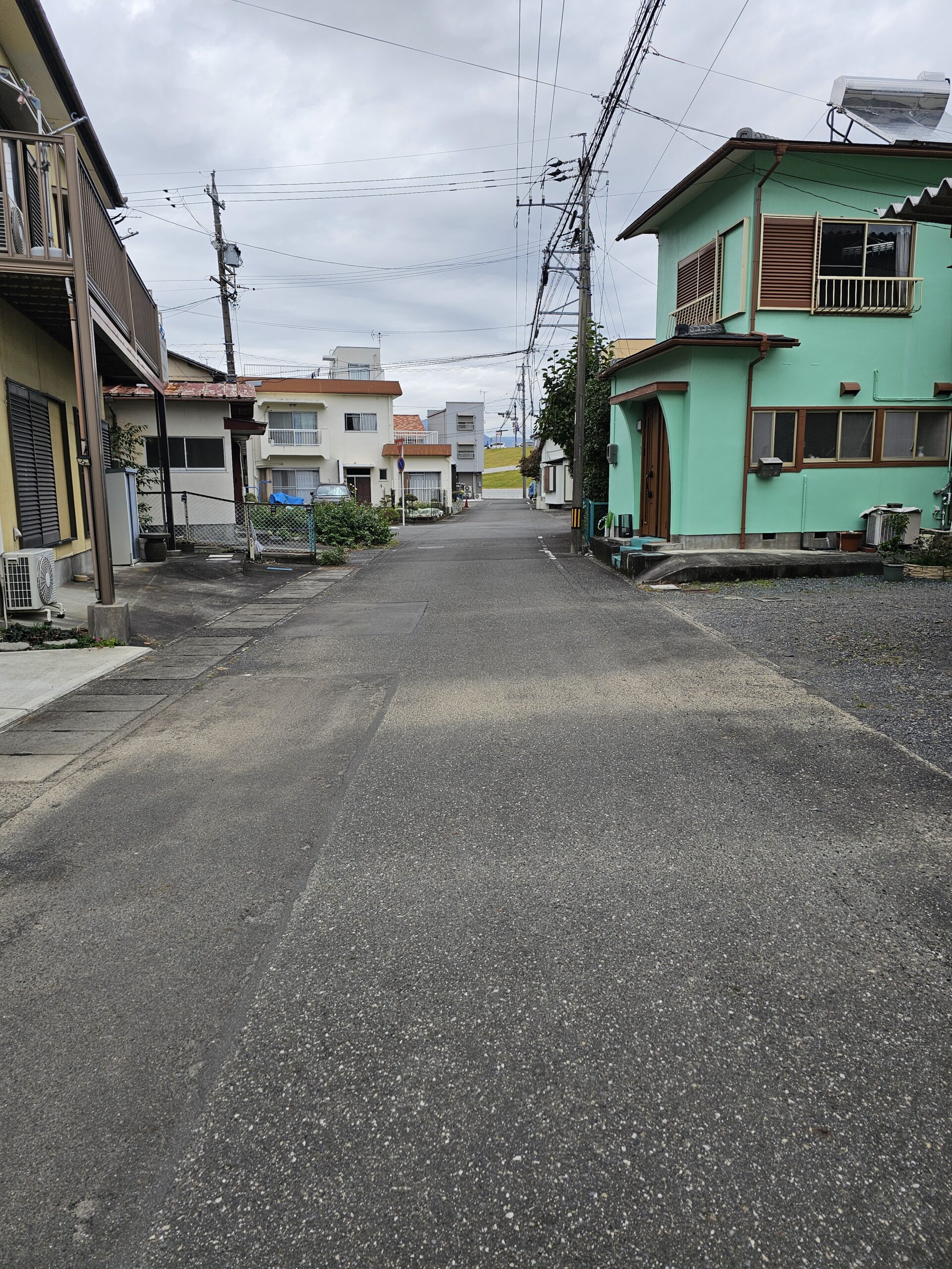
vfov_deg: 73.9
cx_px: 476
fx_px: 843
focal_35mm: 23
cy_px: 634
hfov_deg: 58.9
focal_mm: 6.3
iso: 10
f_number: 1.7
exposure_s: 1/200
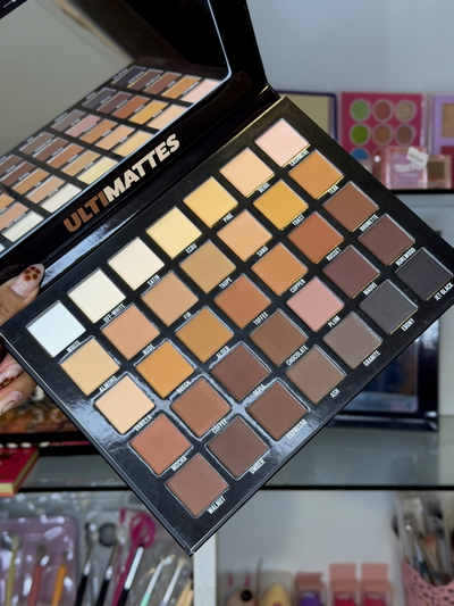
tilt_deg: -3.6
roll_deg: -0.4
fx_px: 839
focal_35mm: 48
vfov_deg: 39.6
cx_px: 227
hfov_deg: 30.3
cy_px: 303
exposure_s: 1/121
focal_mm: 6.76
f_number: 1.78
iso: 80
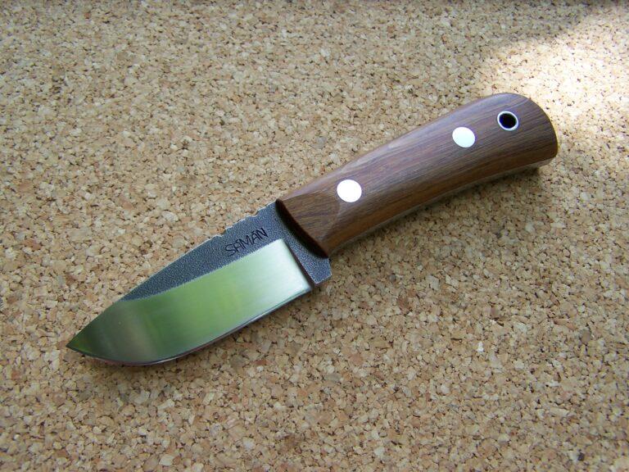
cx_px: 314
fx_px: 690
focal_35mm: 38
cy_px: 236
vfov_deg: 37.7
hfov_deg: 49.0
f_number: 2.8
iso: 64
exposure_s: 1/160
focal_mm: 6.3
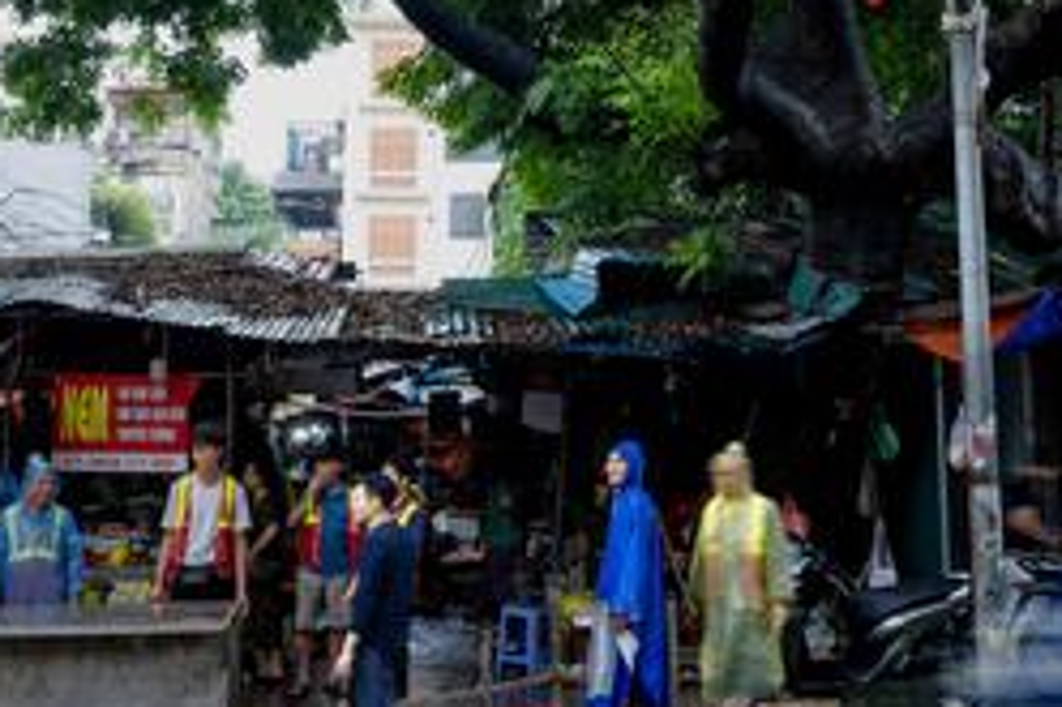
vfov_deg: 21.4
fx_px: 1828
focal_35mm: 62
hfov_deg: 32.4
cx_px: 561
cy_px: 71
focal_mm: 24
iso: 64
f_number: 10
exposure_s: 1/2
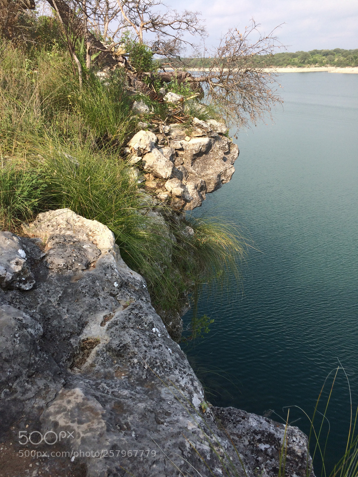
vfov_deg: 61.7
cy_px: 238
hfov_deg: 48.2
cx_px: 179
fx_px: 400
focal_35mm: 29
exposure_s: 1/1053
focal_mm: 4.15
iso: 32
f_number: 2.2
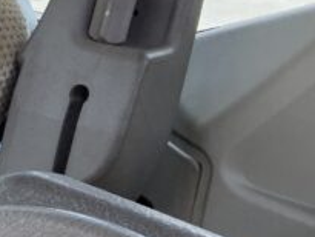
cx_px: -298
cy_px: 78
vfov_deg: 10.2
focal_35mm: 145
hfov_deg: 12.2
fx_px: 1320
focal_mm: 3
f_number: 1.8
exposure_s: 1/264
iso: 16
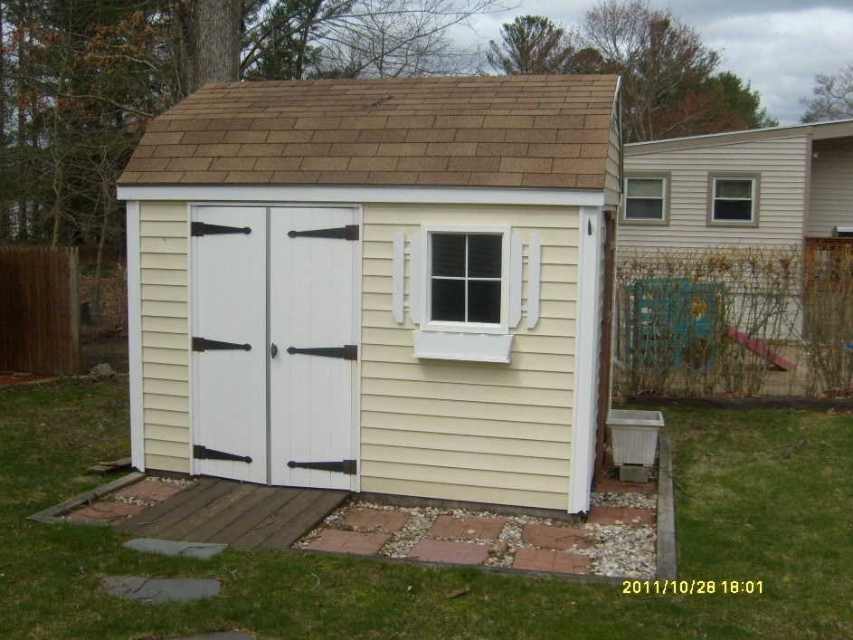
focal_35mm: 38
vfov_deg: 37.7
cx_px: 398
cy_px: 311
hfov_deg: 48.9
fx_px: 936
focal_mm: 5.8
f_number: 7.1
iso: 80
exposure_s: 1/350
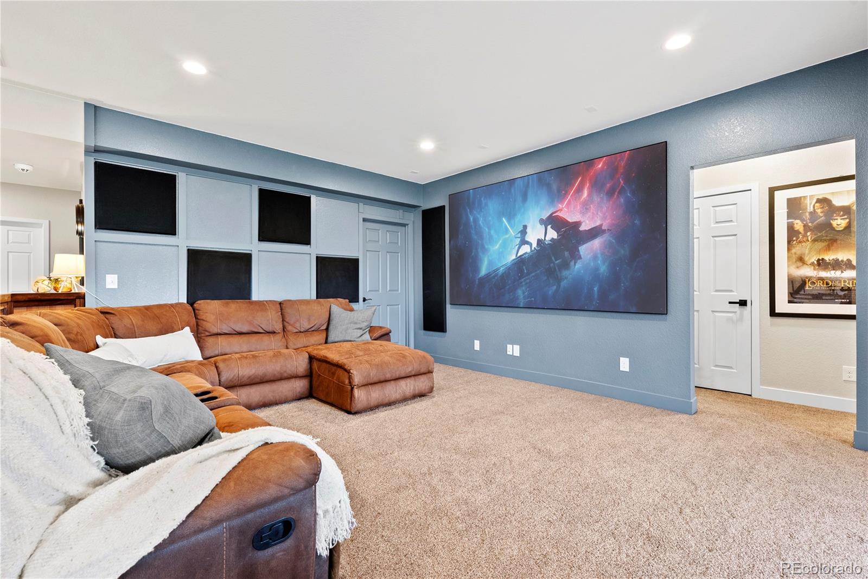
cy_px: 290
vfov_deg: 73.8
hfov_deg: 96.7
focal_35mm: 16
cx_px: 434
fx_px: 386
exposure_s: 1/2
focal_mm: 16
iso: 800
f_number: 8
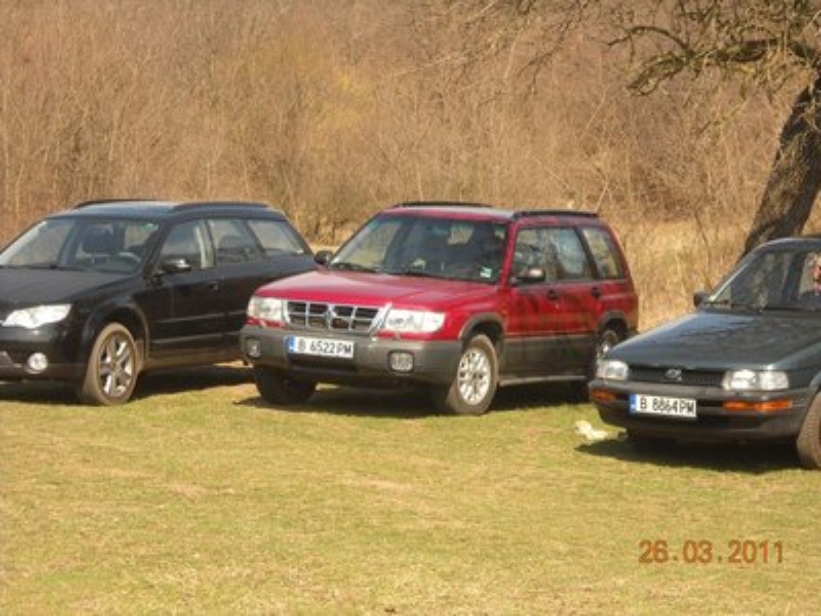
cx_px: 410
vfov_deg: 12.0
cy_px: 308
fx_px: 2941
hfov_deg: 15.9
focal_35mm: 124
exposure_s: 1/148
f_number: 6
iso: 64
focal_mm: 20.49
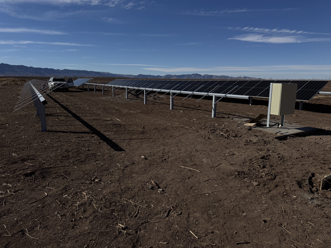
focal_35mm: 24
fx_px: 229
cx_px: 166
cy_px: 124
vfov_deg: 56.8
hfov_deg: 71.6
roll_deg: -0.3
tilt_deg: -10.5
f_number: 1.78
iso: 50
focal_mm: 6.76
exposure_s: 1/15152
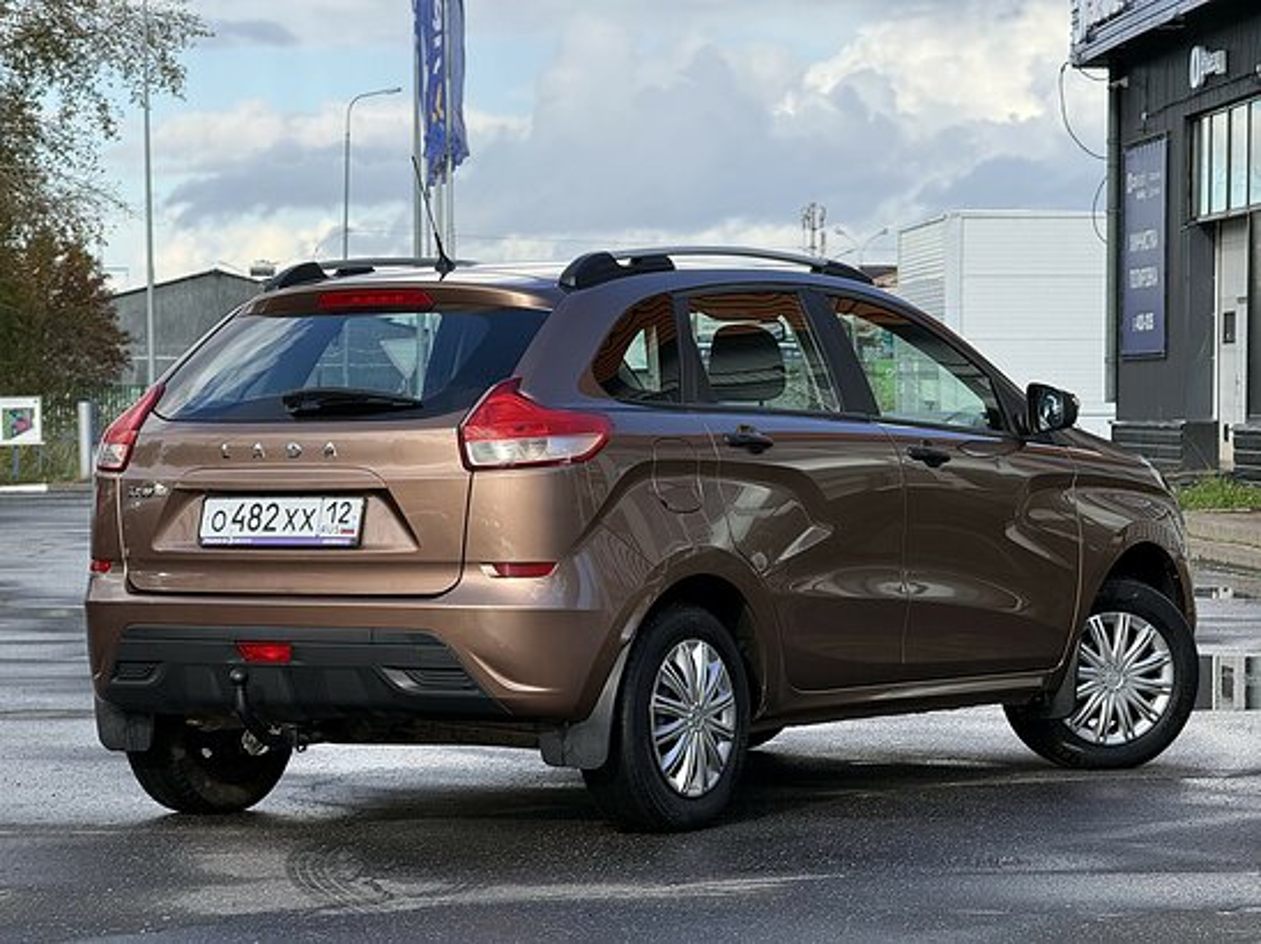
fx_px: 4368
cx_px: 630
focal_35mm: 120
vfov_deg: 12.3
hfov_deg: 16.4
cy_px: 472
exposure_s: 1/680
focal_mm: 15.66
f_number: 2.8
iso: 50
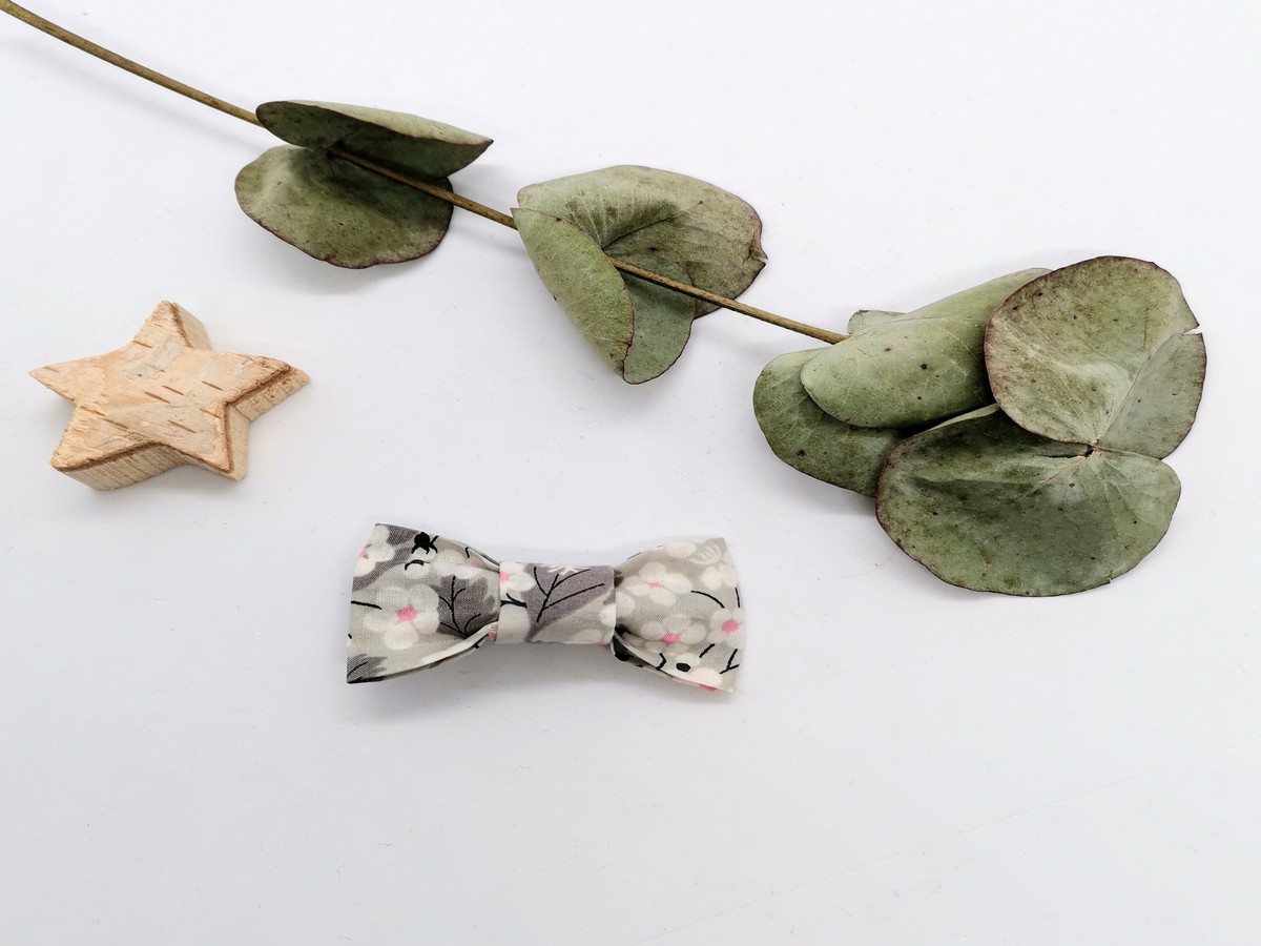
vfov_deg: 53.1
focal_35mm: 26
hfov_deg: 67.3
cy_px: 473
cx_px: 630
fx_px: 947
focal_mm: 4.75
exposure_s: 1/112
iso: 50
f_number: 1.8
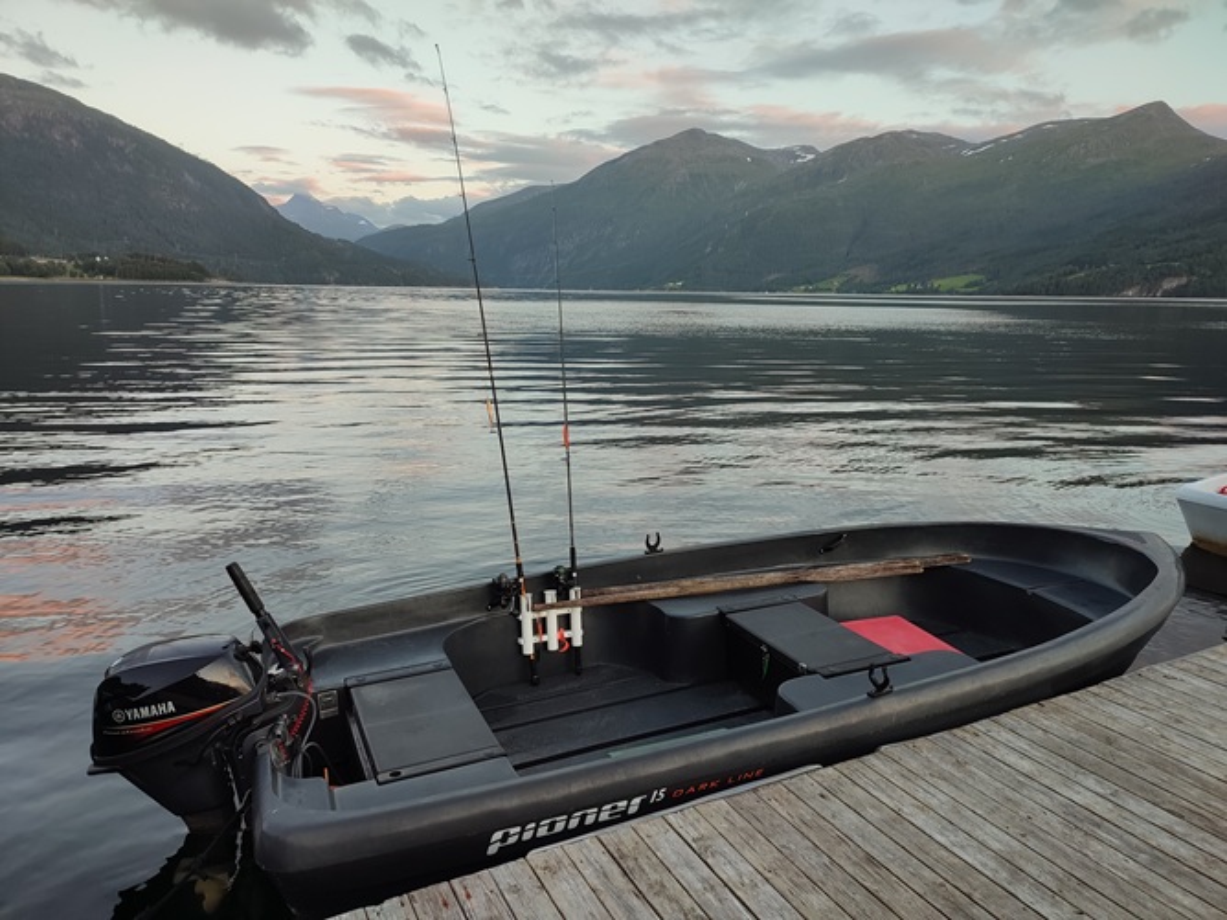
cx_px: 614
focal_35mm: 25
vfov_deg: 54.9
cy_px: 460
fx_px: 886
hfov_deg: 69.4
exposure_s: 1/50
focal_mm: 6.04
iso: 50
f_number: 1.9
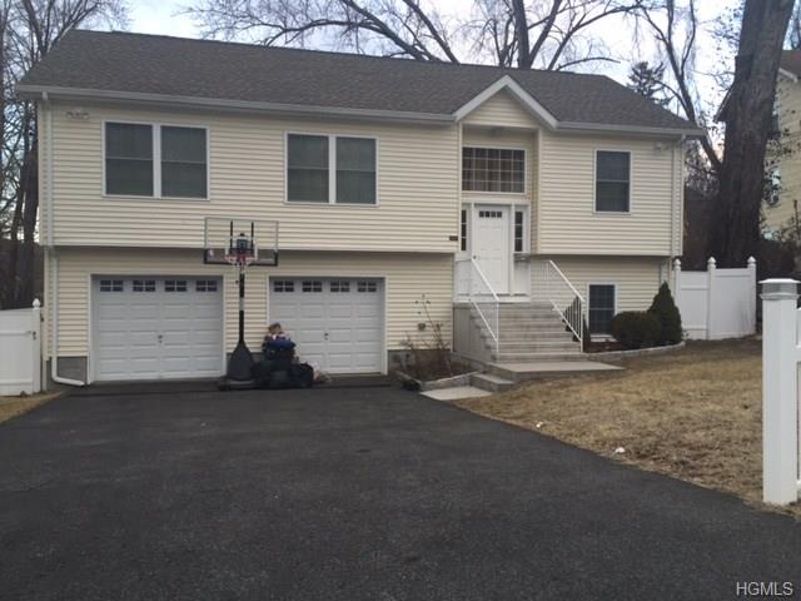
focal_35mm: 29
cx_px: 400
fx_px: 671
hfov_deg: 61.7
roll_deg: -1.3
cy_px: 300
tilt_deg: -2.6
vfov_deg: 48.2
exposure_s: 1/120
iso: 32
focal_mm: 4.15
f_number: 2.2
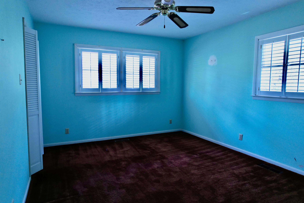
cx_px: 152
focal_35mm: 22
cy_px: 102
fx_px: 186
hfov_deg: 78.6
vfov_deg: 57.2
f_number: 2.8
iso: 380
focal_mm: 8.38
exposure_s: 1/15
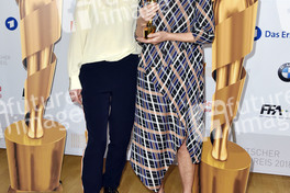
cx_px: 145
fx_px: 427
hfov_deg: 37.5
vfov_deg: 25.4
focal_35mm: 53
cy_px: 61
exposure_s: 1/125
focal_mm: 35
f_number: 5.6
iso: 1000
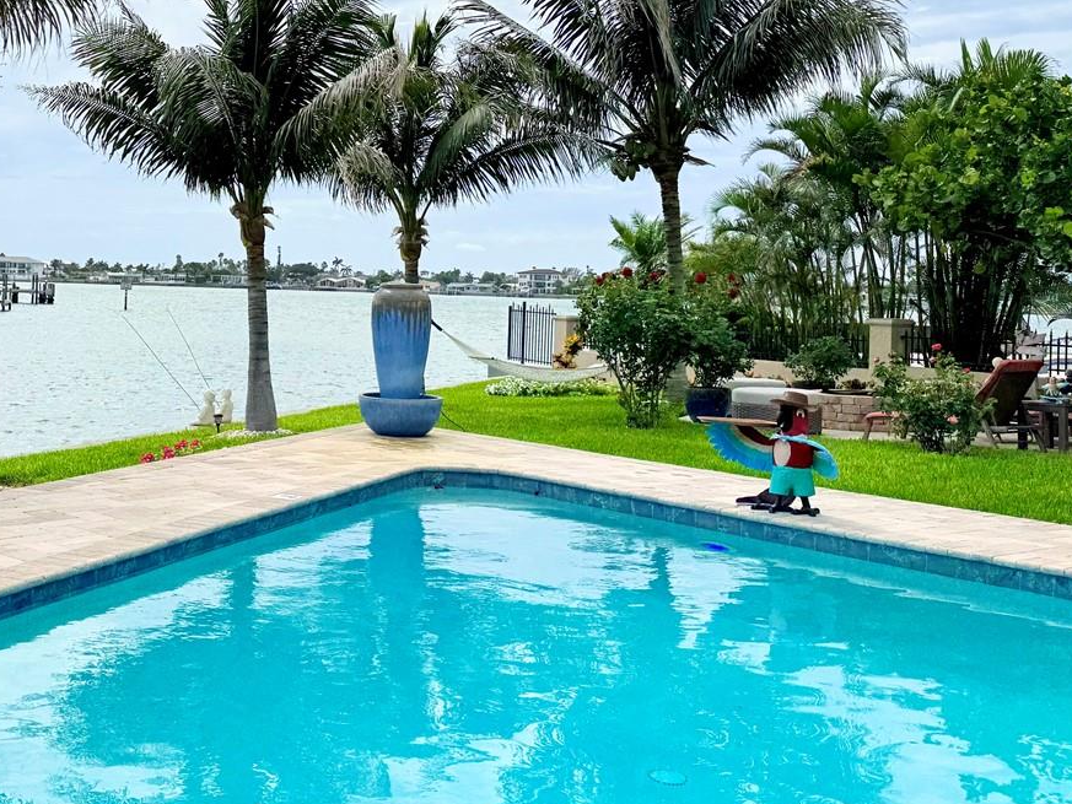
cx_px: 204
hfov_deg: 41.0
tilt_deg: +0.8
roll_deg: -2.3
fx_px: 1363
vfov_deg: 32.6
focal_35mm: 44
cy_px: 263
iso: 80
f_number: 1.78
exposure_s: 1/14286
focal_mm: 6.76
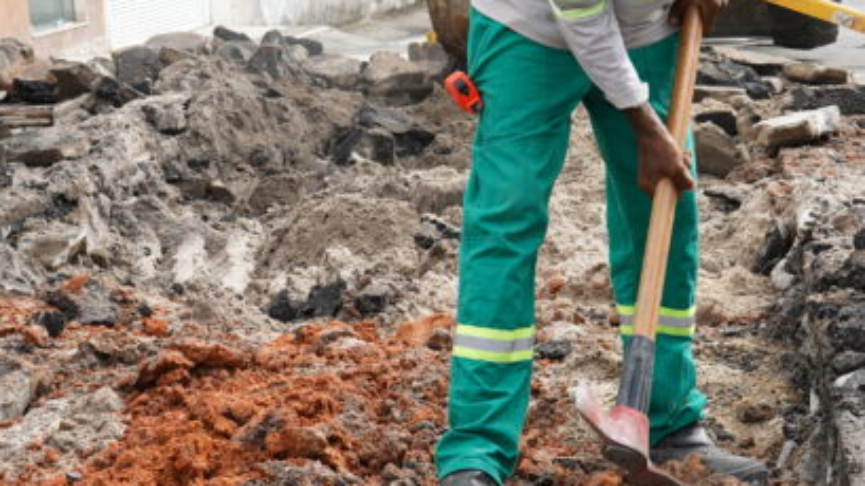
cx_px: 531
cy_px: 246
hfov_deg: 27.8
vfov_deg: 15.9
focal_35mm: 76
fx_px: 1743
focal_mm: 29
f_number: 6.3
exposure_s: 1/100
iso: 100
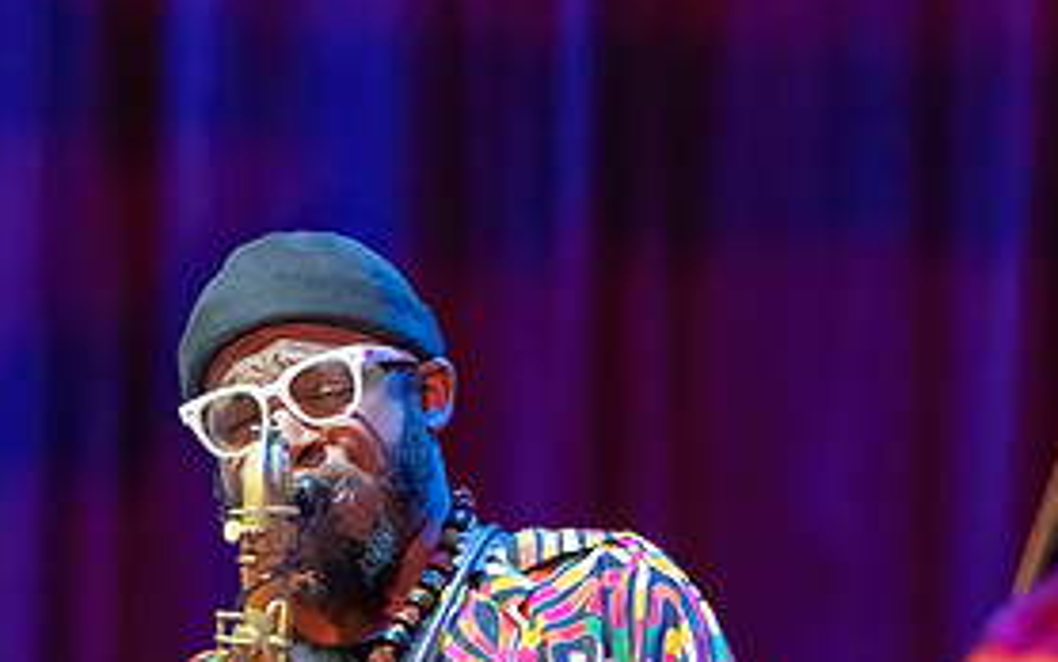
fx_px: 21202
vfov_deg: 1.8
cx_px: 343
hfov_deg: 2.9
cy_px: 859
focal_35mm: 735
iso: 6400
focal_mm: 291
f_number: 5.6
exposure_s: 1/320
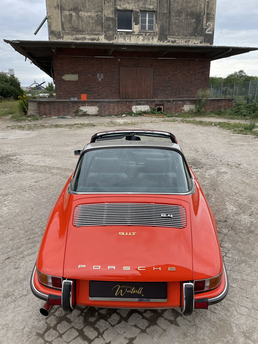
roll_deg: +1.5
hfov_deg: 53.1
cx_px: 129
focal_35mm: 26
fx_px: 258
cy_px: 172
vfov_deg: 67.3
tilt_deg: -16.7
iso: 32
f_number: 1.6
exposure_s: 1/662
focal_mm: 4.2
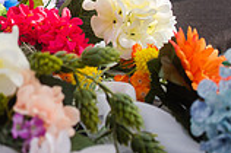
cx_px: -96
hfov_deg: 7.9
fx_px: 1647
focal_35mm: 257
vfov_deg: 5.3
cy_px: -58
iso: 160
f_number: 3.5
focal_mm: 70
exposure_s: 1/640
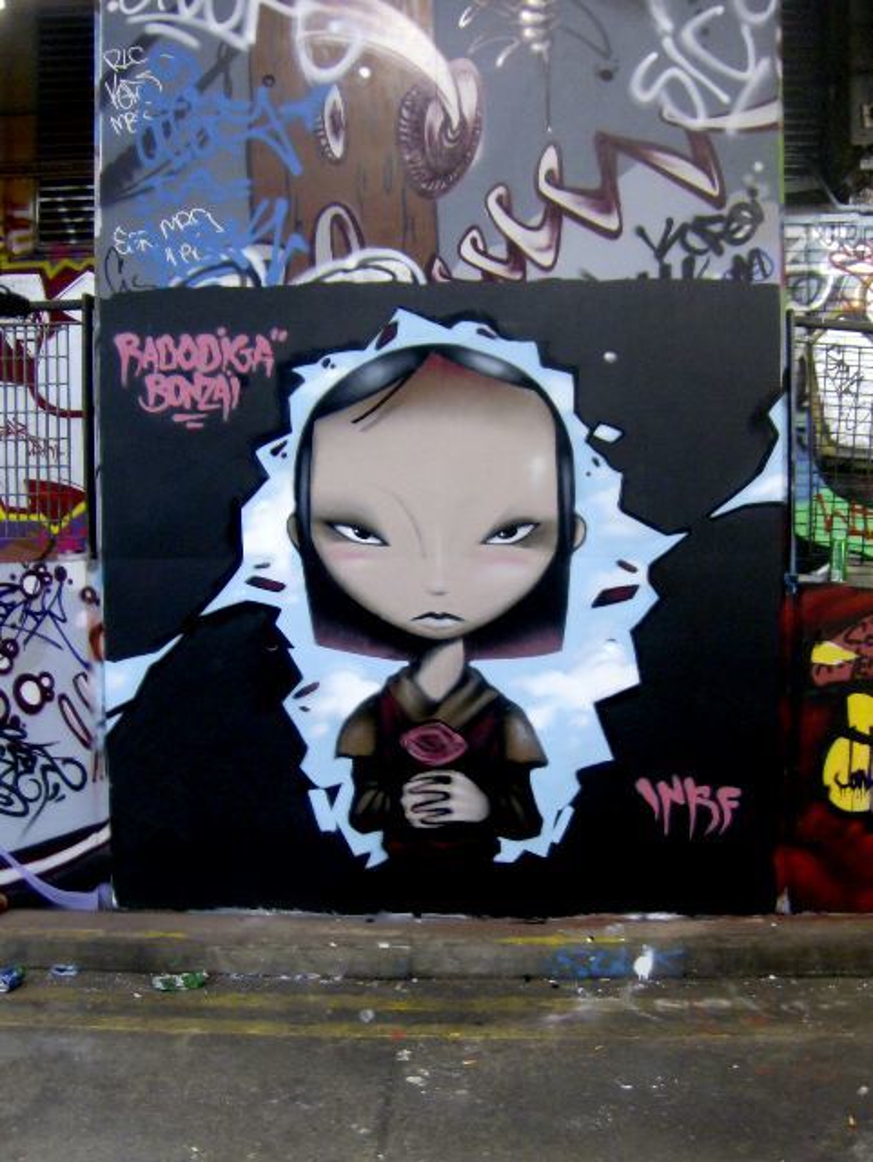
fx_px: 1209
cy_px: 581
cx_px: 436
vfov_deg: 51.3
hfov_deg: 39.7
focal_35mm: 36
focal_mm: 6
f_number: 2.8
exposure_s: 1/6.08
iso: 200
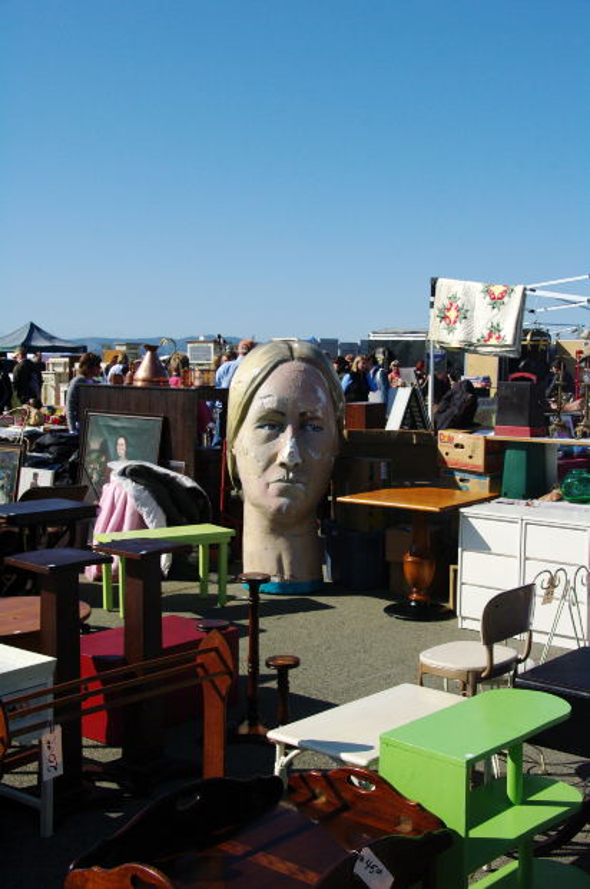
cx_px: 295
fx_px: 1207
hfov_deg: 27.5
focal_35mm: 49
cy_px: 444
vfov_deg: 40.4
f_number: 9.5
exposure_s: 1/750
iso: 400
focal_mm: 32.5
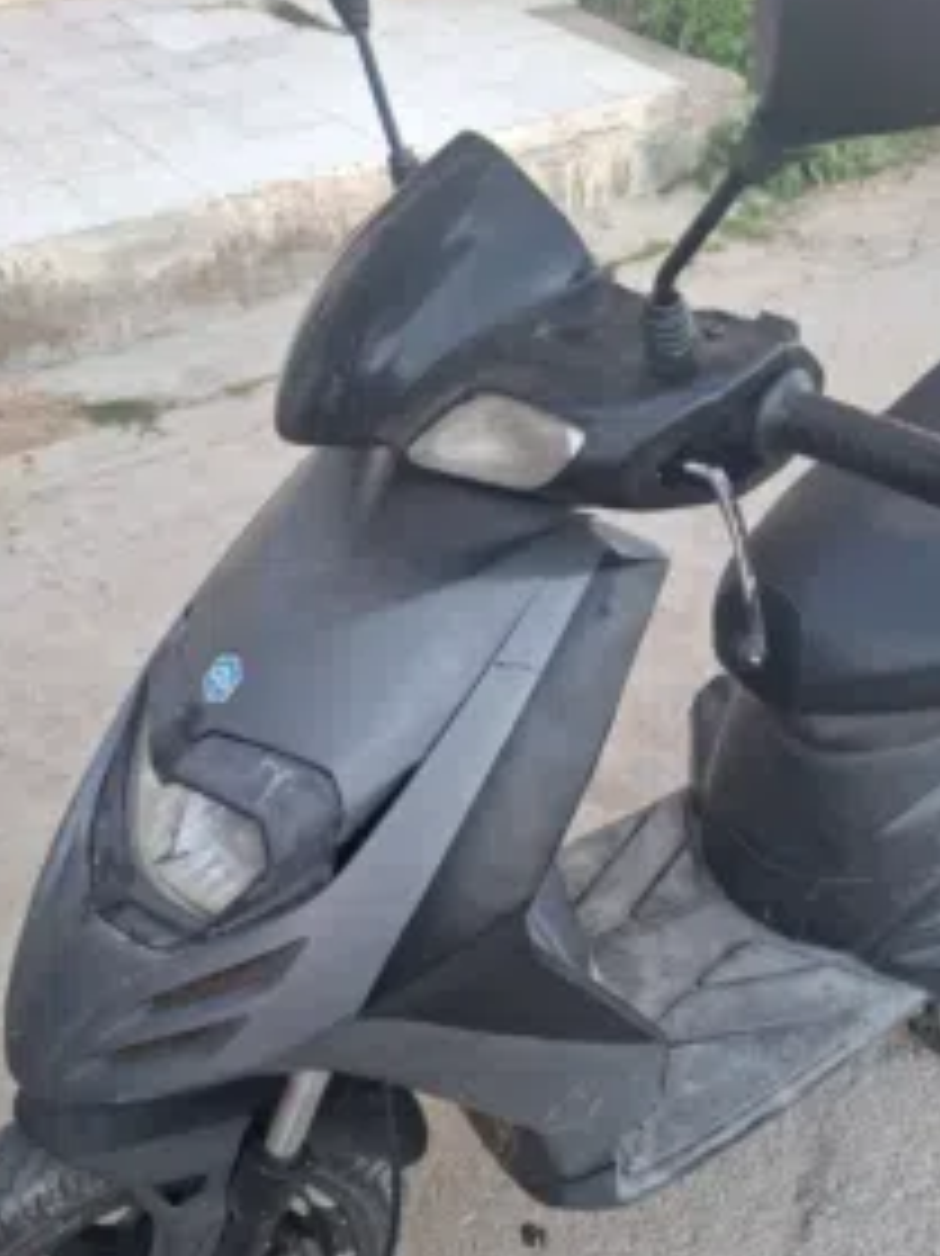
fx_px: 1196
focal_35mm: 33
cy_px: 756
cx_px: 468
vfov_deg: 55.0
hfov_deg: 42.9
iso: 100
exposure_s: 1/100
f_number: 1.8
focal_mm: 5.54
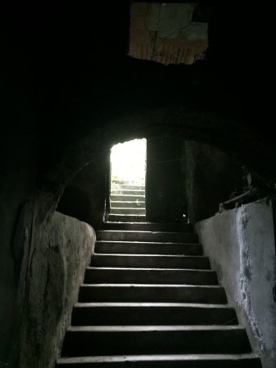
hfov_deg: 48.2
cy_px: 184
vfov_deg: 61.7
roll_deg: -0.2
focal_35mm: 29
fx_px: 308
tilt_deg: +15.0
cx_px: 138
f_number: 2.2
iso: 640
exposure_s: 1/17
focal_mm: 4.15
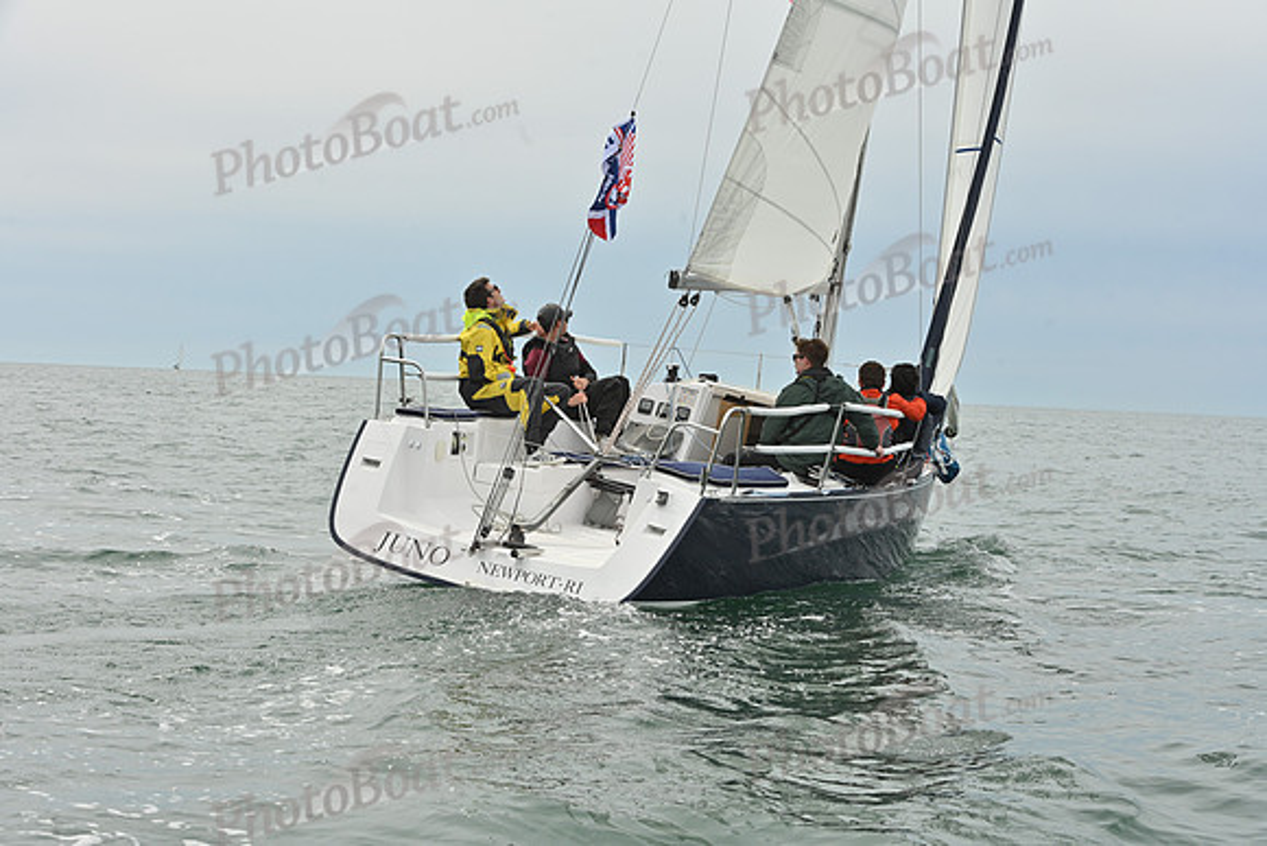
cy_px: 423
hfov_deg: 28.8
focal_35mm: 70
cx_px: 634
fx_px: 2464
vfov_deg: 19.5
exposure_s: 1/800
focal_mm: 70
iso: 320
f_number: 9
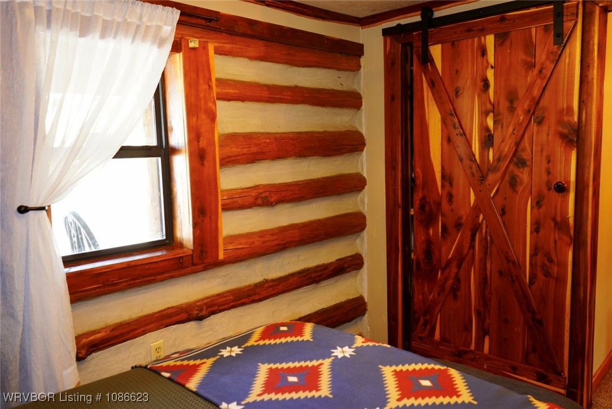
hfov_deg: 65.4
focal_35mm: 28
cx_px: 306
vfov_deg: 46.5
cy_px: 204
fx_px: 476
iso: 2000
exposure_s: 1/60
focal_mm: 28
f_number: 4
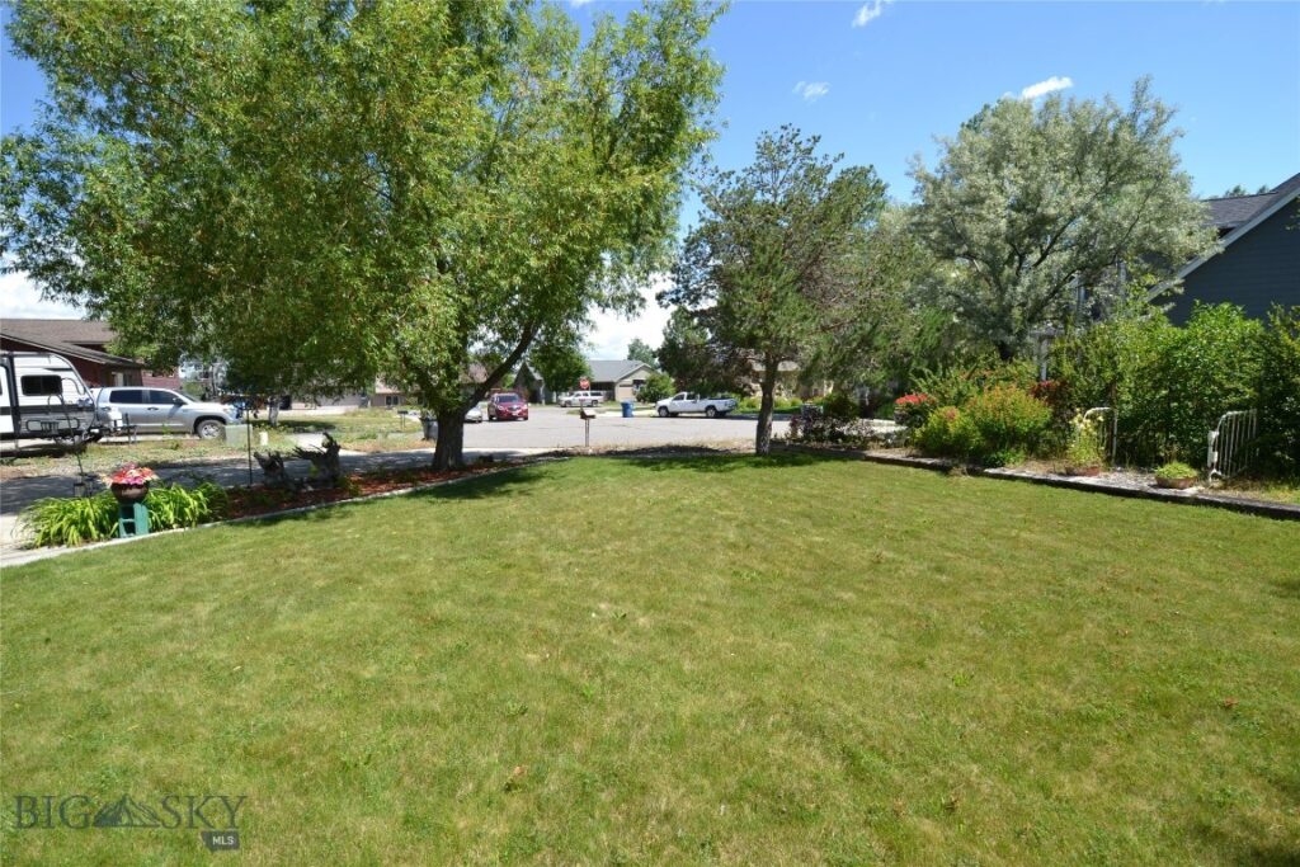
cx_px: 650
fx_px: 542
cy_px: 434
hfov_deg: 100.4
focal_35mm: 15
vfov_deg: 77.3
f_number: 7.1
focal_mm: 10
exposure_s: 1/160
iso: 100
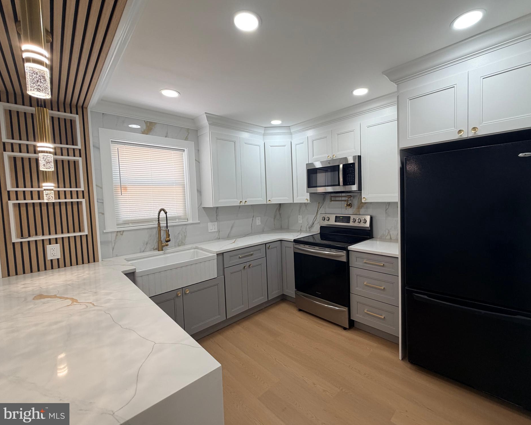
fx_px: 236
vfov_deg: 84.0
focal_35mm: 15
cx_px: 290
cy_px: 208
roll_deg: +2.4
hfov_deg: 96.5
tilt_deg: -2.5
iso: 100
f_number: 2.2
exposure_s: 1/120
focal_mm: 2.22
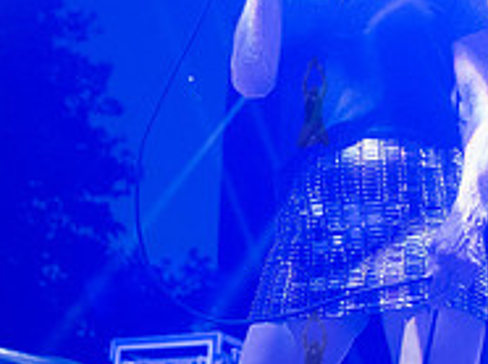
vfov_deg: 14.0
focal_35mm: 105
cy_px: 101
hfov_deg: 18.7
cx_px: 312
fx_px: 1478
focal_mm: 35
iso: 6400
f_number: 3.2
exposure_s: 1/320
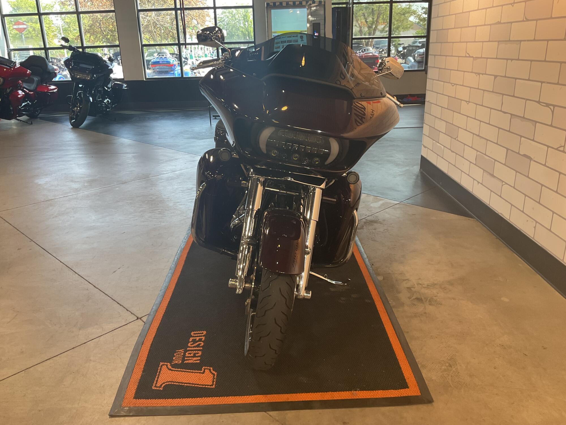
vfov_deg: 48.2
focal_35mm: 29
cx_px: 283
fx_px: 474
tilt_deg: -20.0
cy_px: 212
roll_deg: +2.6
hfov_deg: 61.7
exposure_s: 1/50
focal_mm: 3
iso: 50
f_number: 1.8
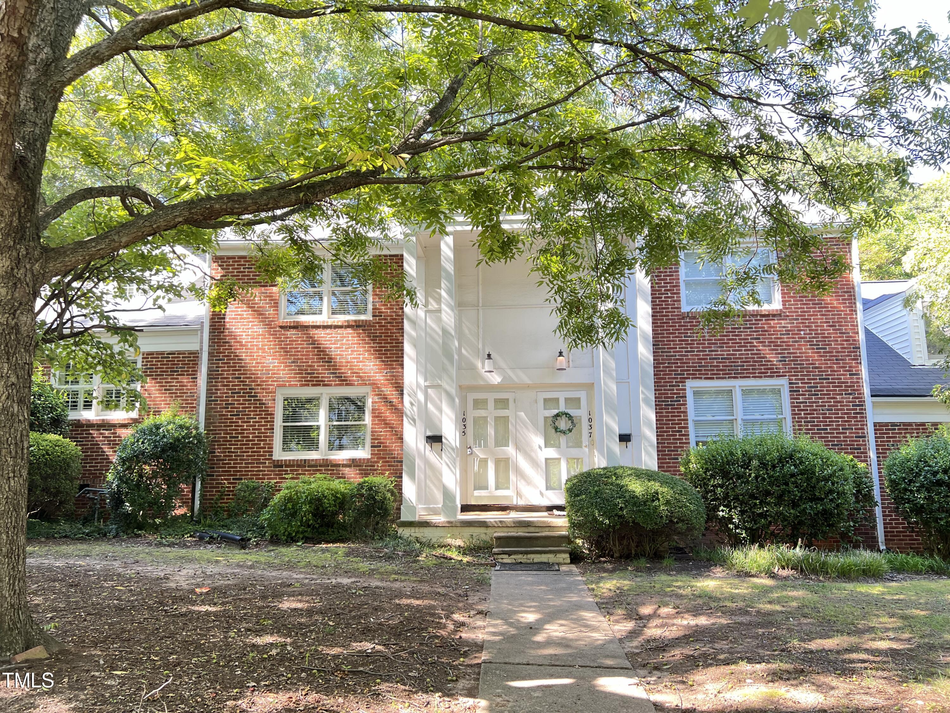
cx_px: 475
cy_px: 356
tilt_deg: +8.2
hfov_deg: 67.3
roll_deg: -0.2
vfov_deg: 53.1
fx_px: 714
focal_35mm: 26
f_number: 1.5
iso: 80
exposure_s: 1/121
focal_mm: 5.7
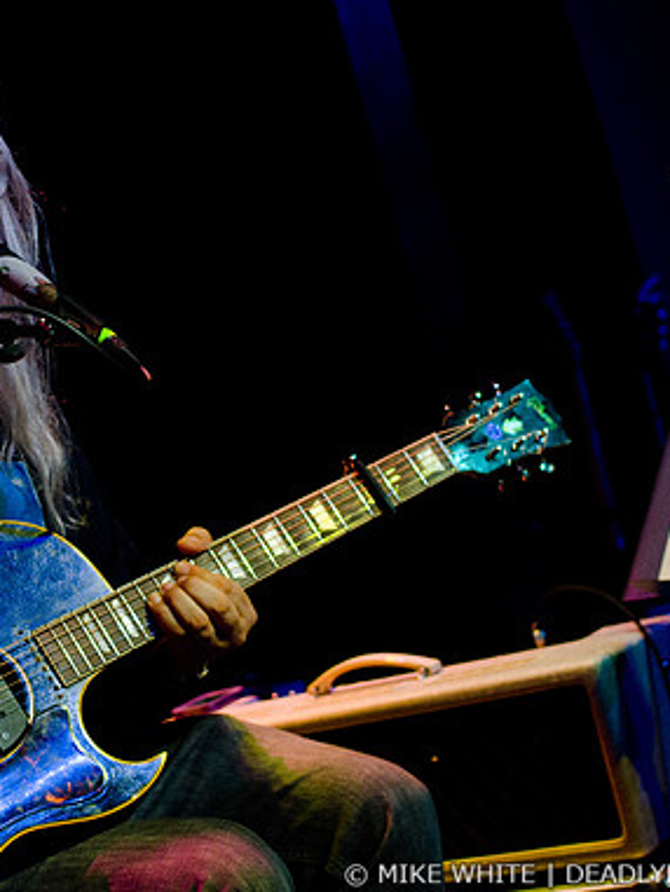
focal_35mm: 77
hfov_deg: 19.1
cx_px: 183
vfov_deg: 25.4
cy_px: 445
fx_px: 1979
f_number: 2.8
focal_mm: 35
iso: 1600
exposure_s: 1/80
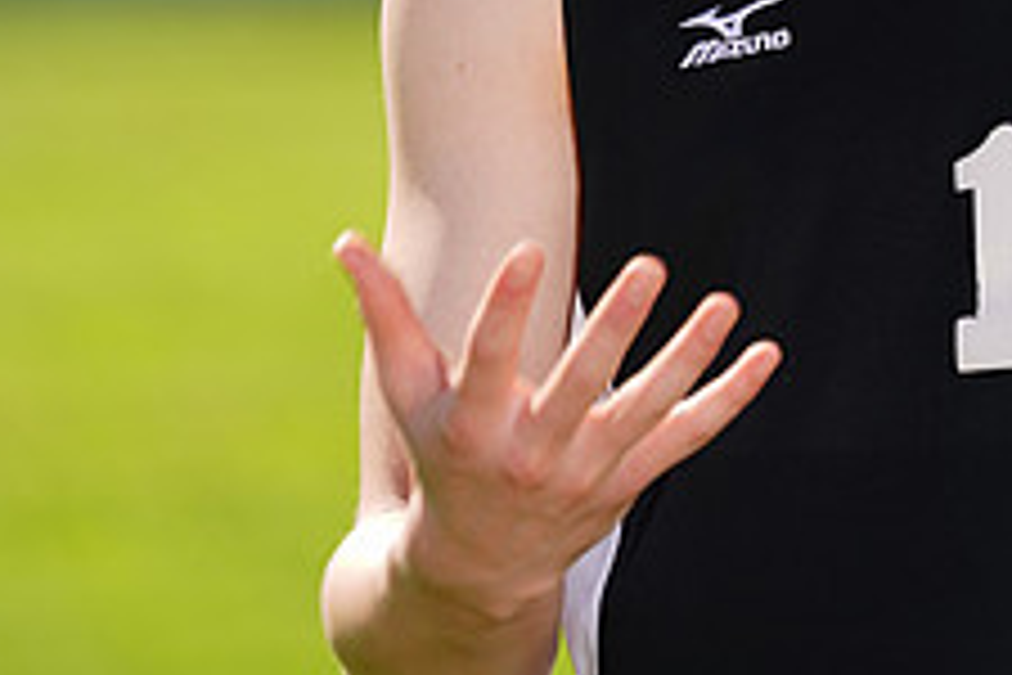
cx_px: 807
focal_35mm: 956
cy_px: -396
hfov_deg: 2.2
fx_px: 26872
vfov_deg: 1.4
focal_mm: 370
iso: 64
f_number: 6.3
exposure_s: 1/200
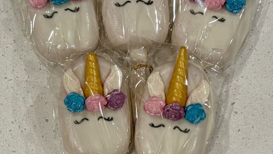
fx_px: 326
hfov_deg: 45.4
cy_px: 86
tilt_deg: -82.4
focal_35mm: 45
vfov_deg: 26.5
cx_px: 126
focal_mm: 5.96
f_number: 1.6
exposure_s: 1/60
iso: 64
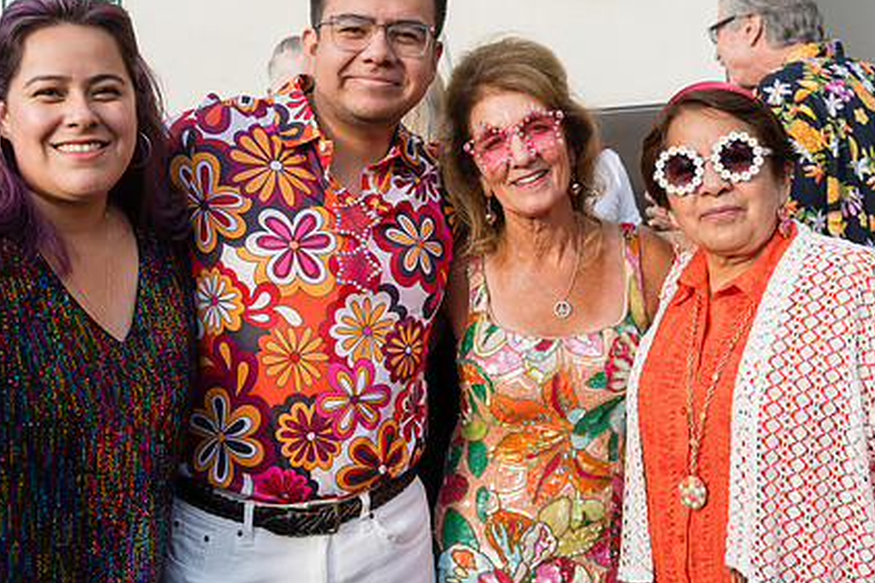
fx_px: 1167
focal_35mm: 48
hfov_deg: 41.1
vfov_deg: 27.9
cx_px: 391
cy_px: 193
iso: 200
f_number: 5
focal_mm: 35
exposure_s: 1/250
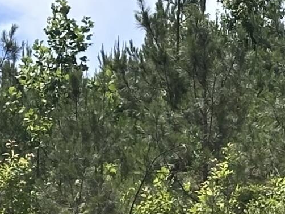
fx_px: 2362
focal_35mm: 287
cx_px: 103
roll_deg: +0.1
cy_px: 474
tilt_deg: +7.2
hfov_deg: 6.9
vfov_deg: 5.1
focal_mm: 6.86
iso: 64
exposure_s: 1/3155
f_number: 1.78
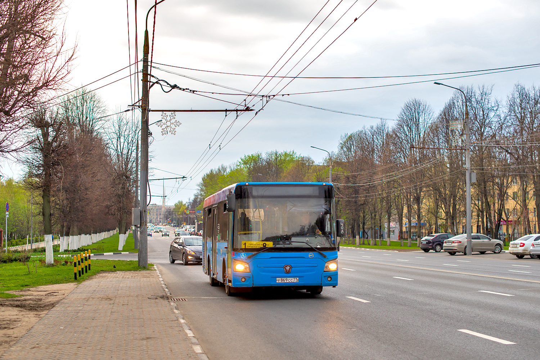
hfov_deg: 39.6
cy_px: 180
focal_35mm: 50
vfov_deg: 27.0
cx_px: 270
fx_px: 750
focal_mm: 50
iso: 320
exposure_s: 1/500
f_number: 2.8
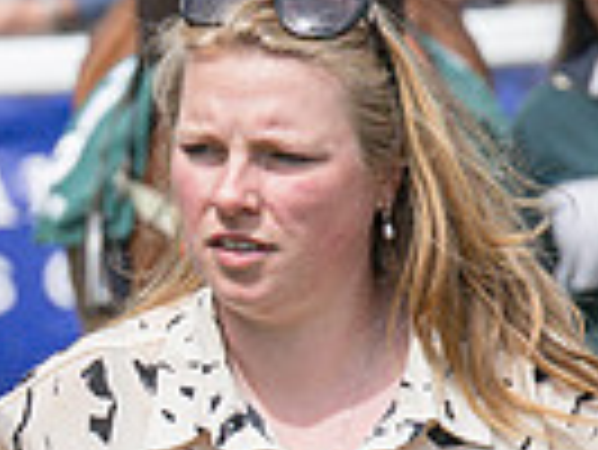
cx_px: -372
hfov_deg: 2.2
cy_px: 363
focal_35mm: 896
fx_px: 15493
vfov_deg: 1.7
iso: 400
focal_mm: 120
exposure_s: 1/3200
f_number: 5
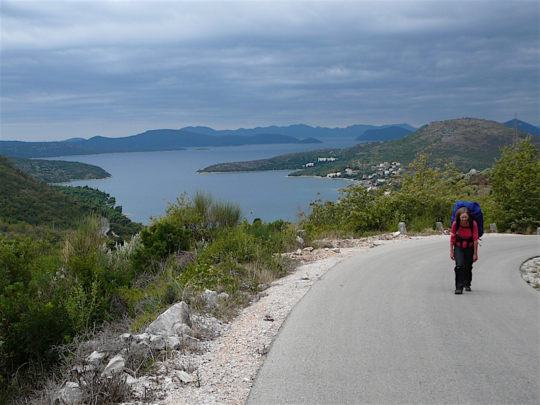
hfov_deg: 40.4
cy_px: 202
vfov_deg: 30.9
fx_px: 733
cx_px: 270
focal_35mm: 47
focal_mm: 7
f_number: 3.3
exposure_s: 1/320
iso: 80
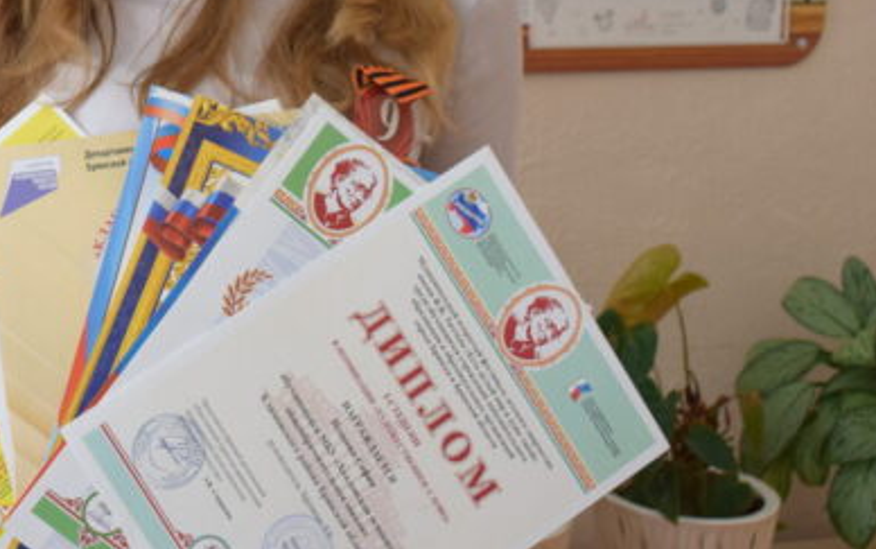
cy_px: 18
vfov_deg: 16.4
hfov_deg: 25.5
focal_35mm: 78
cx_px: 61
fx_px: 1863
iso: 720
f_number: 4
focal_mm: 22
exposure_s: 1/60
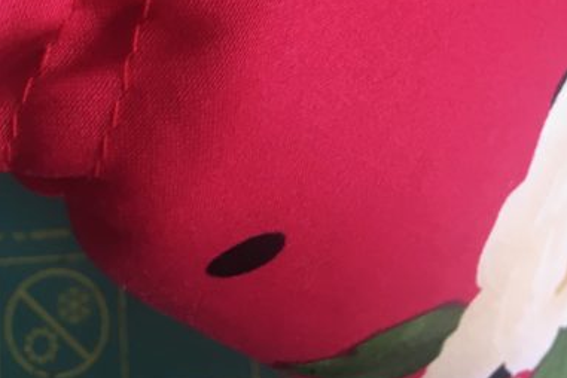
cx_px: 284
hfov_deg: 25.1
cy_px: -280
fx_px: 1276
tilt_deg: -76.8
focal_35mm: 81
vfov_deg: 14.9
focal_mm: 4.15
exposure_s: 1/30
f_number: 2.2
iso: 50
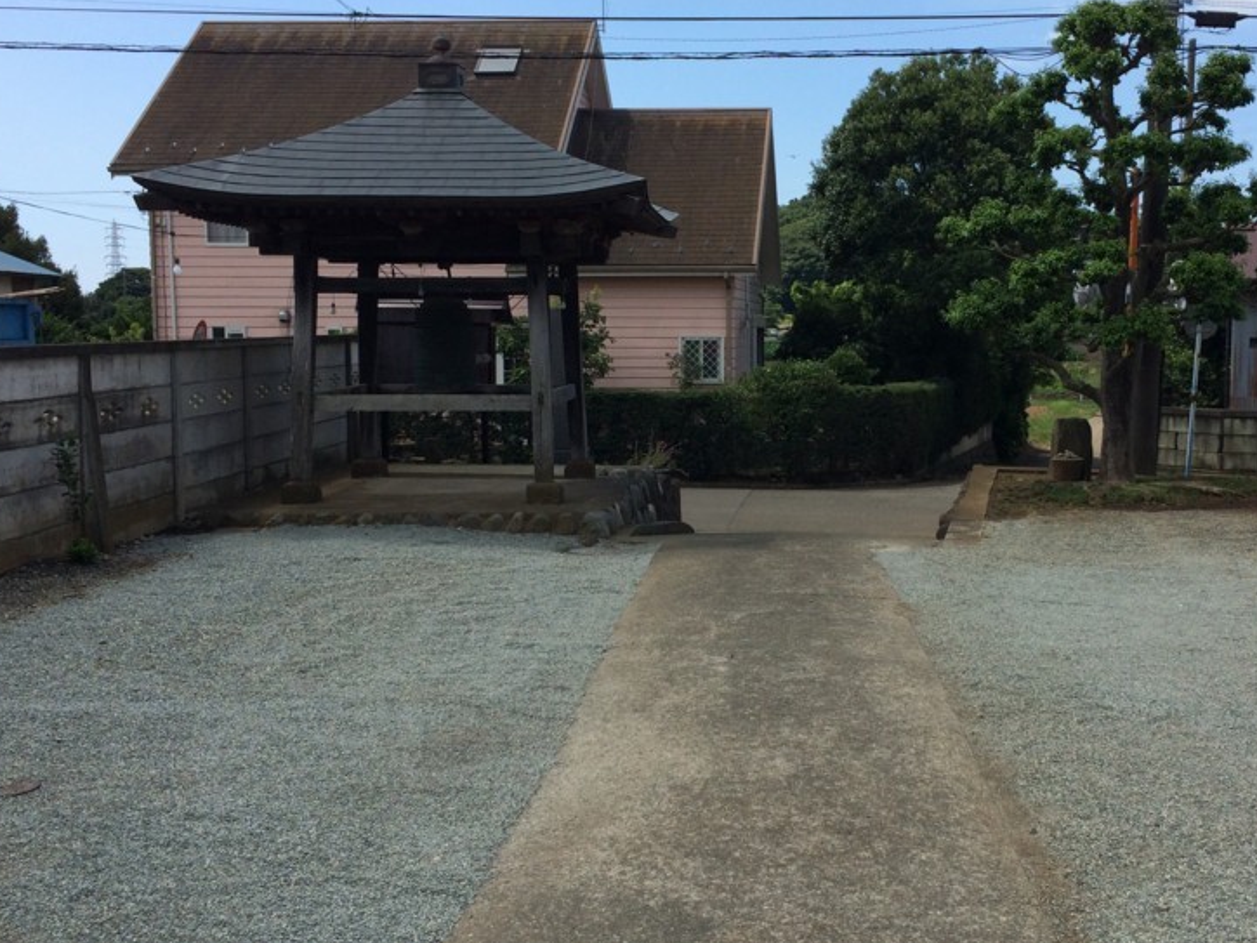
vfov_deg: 35.1
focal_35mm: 41
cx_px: 780
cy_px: 469
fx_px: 1489
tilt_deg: -10.0
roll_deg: +0.1
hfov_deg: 45.4
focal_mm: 4.15
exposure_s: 1/2053
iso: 32
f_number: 2.2
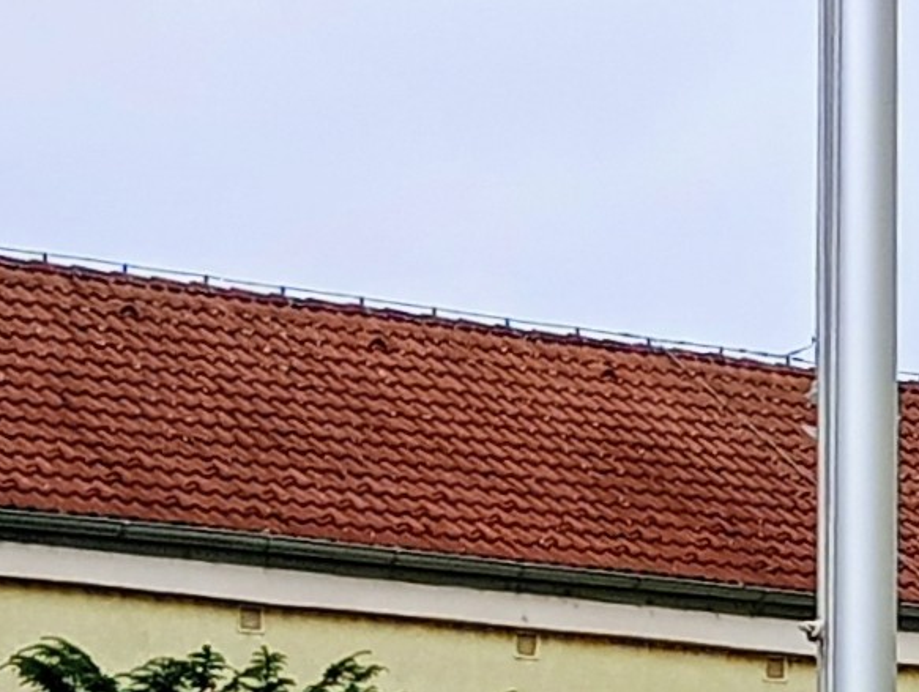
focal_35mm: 192
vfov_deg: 7.5
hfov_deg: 10.1
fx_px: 5105
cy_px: 1199
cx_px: 1133
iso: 100
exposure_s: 1/402
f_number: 1.8
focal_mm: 4.27
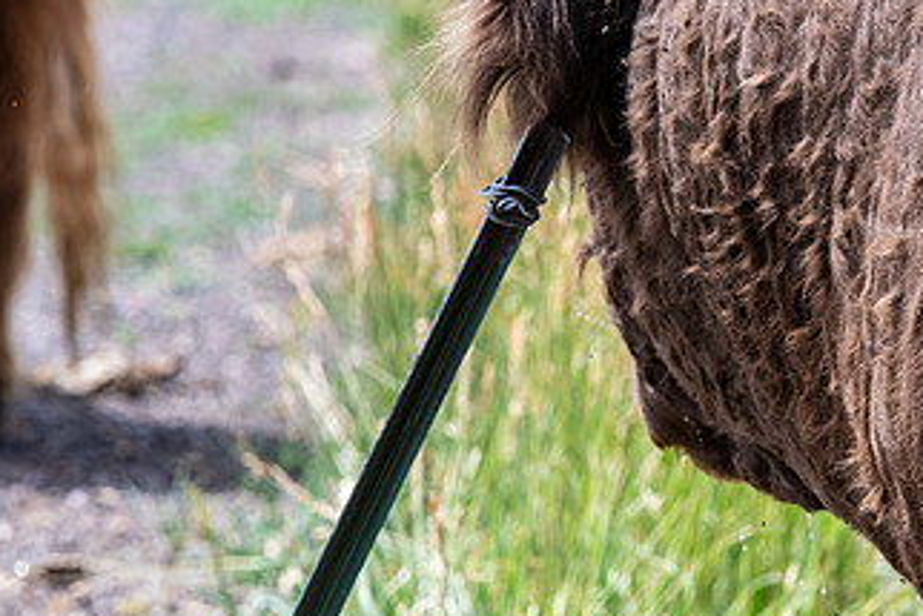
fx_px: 9003
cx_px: 708
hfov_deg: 5.9
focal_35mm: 351
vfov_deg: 3.9
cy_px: 317
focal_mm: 195
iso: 800
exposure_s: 1/1600
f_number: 6.3
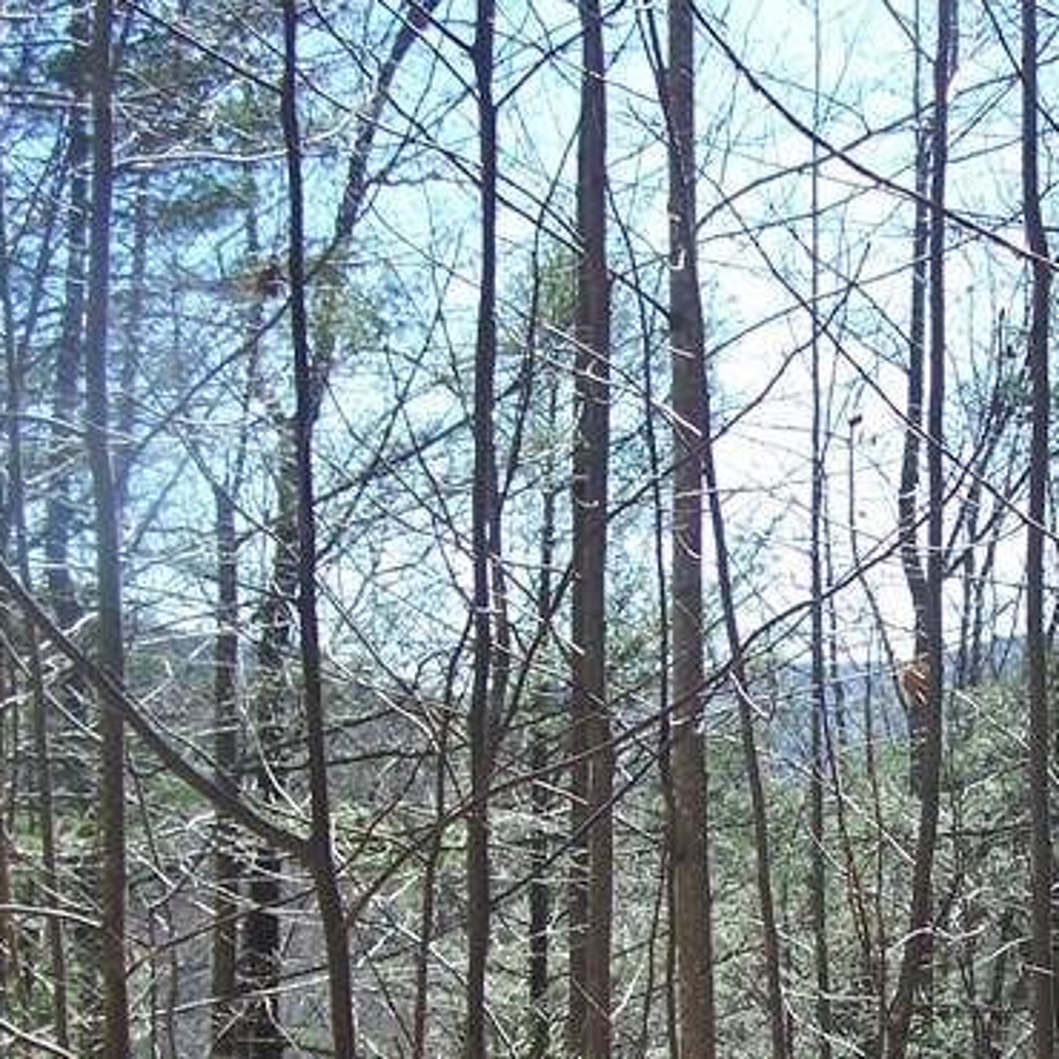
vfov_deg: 18.2
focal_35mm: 93
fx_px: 3219
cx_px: 947
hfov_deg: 18.4
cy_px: 1050
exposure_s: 1/320
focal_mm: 6.3
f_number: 2.8
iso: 64
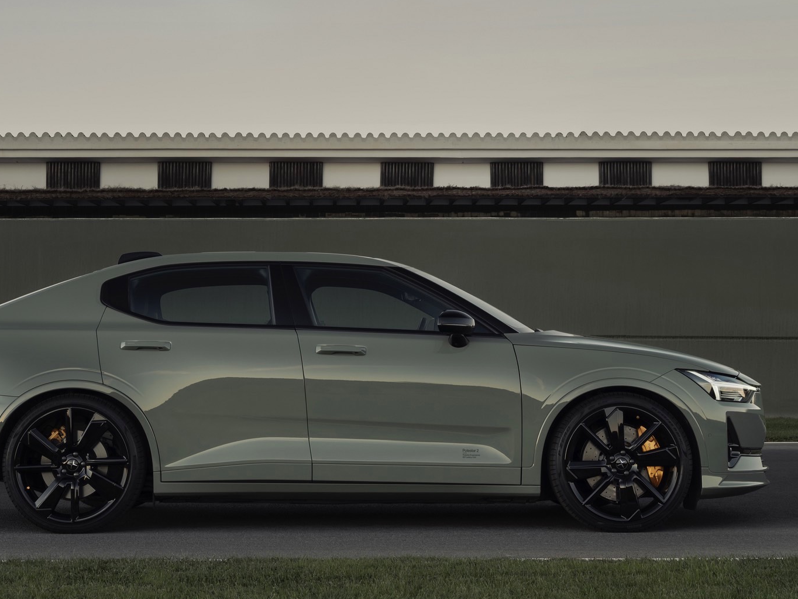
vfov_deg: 19.1
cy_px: 197
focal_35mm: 77
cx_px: 348
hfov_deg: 25.3
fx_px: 1775
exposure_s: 1.3
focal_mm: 44
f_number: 13
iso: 100
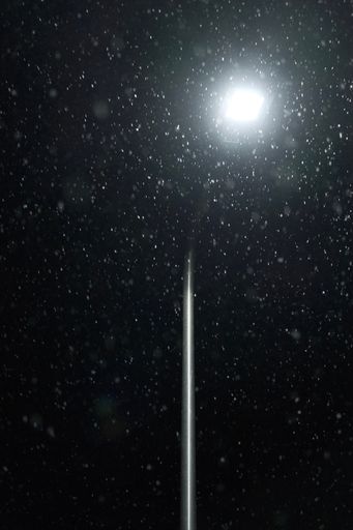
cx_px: 176
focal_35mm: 120
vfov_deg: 17.1
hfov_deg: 11.4
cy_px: 265
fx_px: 1766
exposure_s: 1/125
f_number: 4
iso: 3200
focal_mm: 80
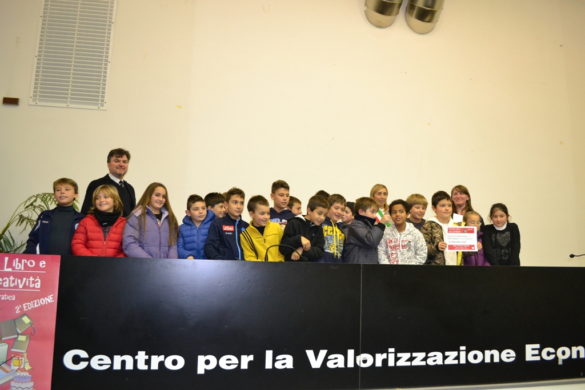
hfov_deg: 67.4
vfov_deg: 47.9
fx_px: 439
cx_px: 292
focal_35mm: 27
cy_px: 195
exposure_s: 1/60
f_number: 3.5
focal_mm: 18
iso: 2200
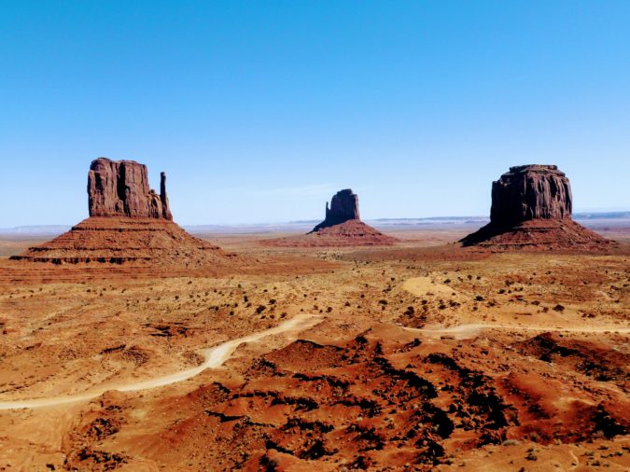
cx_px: 315
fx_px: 546
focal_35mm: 30
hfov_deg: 60.0
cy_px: 236
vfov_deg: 46.8
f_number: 4
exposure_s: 1/1300
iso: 100
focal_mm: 5.4
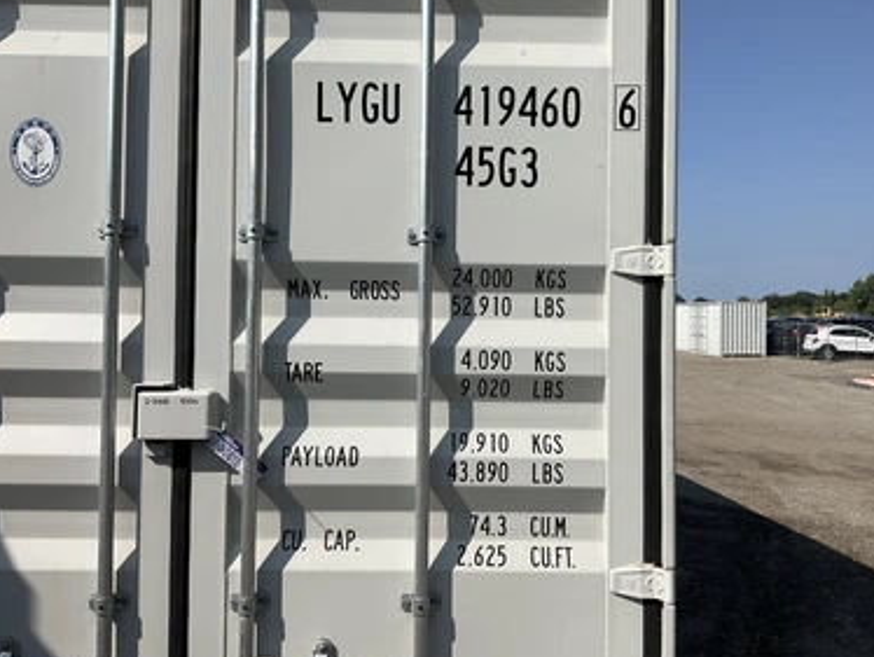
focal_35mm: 31
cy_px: 332
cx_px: 460
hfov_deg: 58.3
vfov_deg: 45.5
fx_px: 783
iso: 25
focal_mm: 3
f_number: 1.8
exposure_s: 1/3322
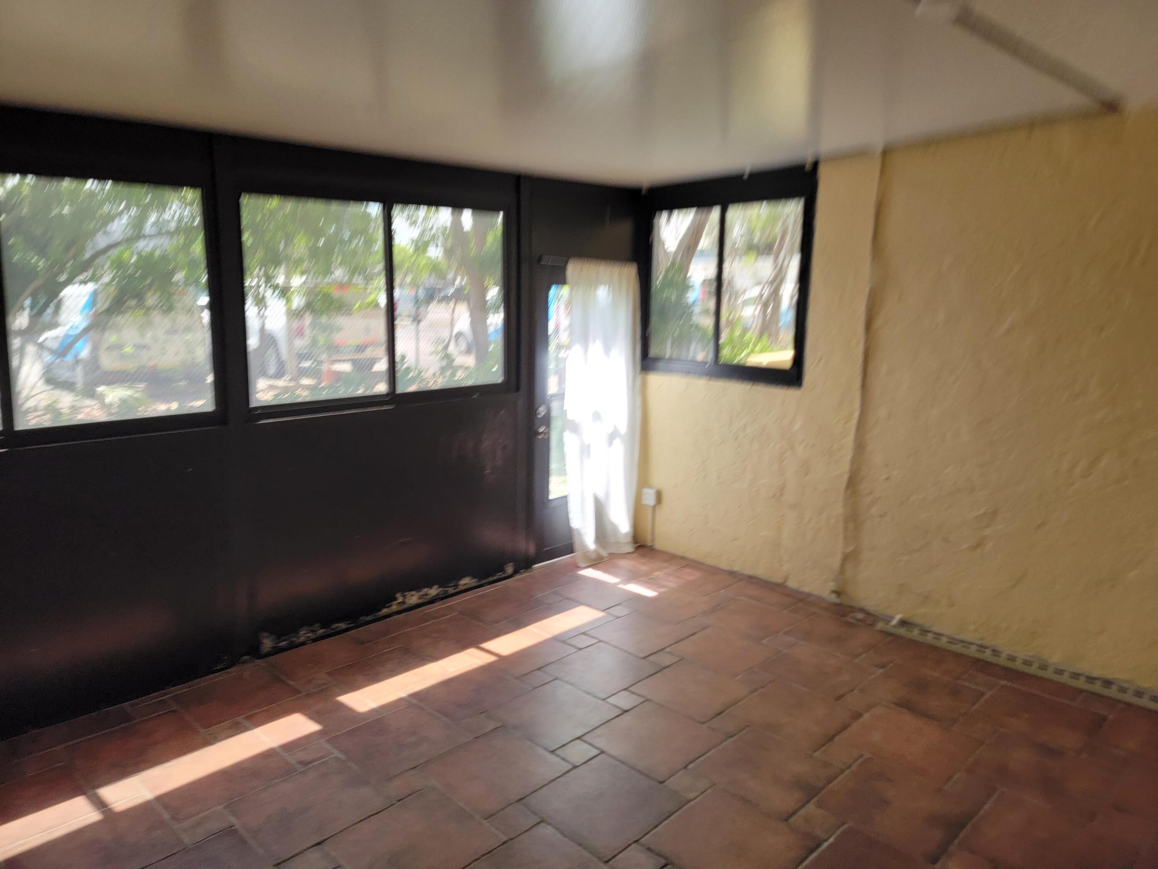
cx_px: 579
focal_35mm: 24
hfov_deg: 71.6
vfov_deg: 56.8
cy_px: 434
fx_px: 803
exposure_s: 1/120
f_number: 1.8
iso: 100
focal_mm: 6.7
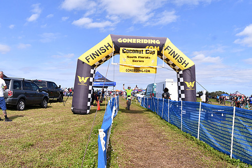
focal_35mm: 26
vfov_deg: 50.4
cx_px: 128
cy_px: 83
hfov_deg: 70.2
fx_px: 179
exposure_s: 1/3200
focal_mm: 15
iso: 800
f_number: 8
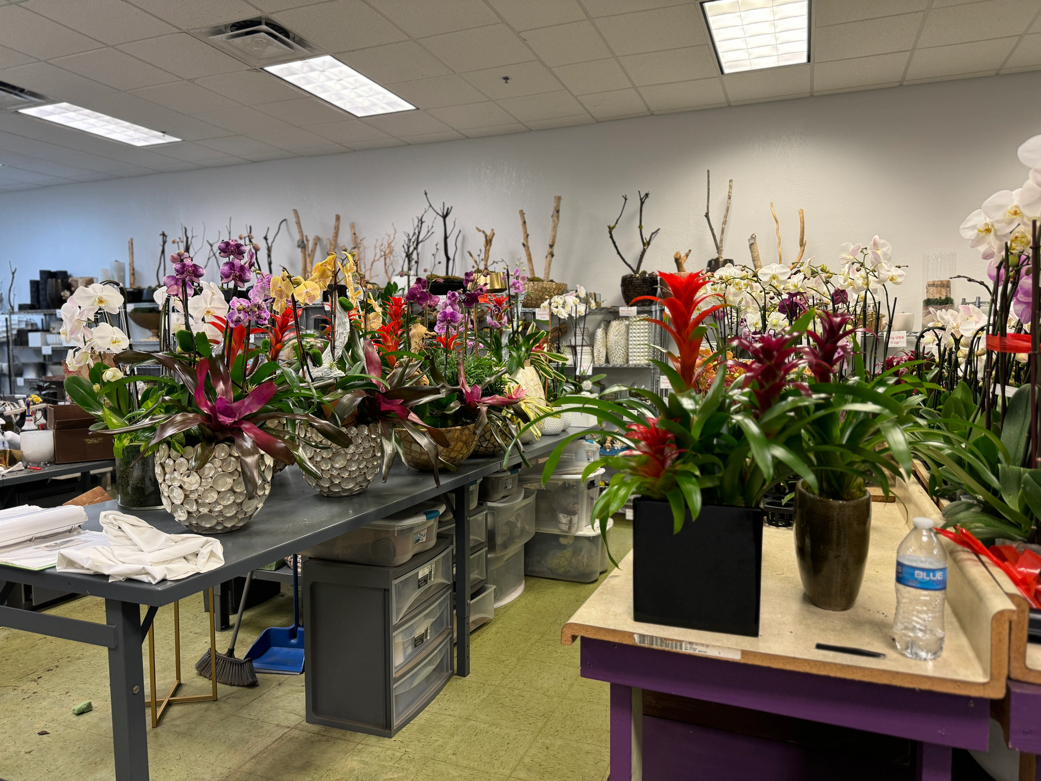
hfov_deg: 71.6
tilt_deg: -3.8
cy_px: 390
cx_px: 520
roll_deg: +0.5
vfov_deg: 56.8
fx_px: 722
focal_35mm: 24
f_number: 1.78
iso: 160
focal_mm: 6.76
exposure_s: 1/45
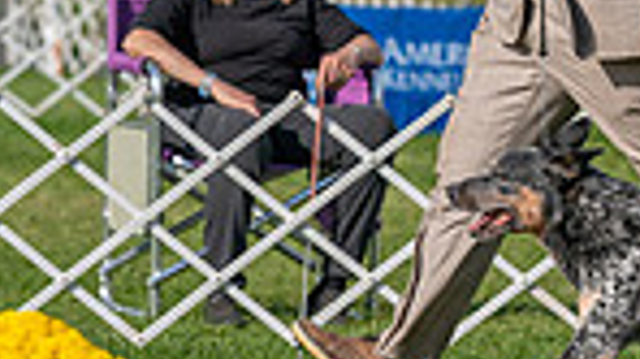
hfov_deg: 4.4
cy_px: -17
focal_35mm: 490
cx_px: 679
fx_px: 8309
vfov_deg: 2.5
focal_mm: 119
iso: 100
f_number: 4
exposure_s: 1/1250
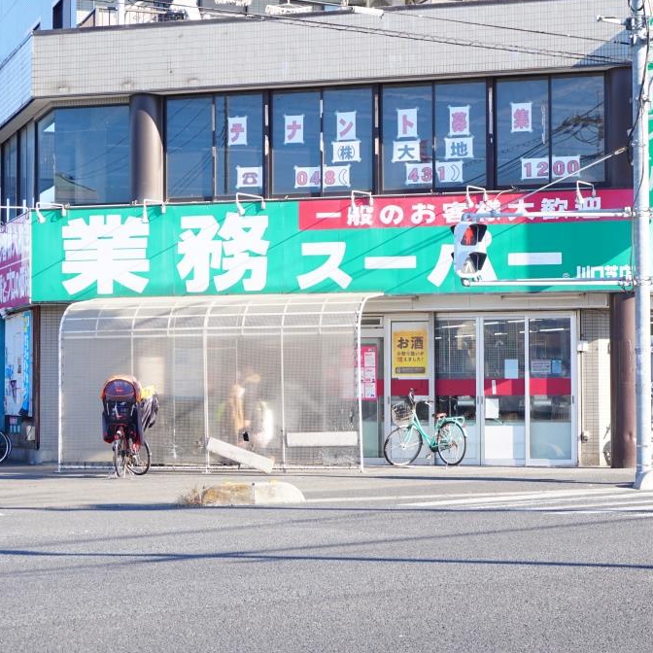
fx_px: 1700
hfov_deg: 21.6
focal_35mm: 80
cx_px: 447
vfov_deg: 21.7
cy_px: 323
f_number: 7.1
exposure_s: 1/80
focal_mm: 41
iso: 100
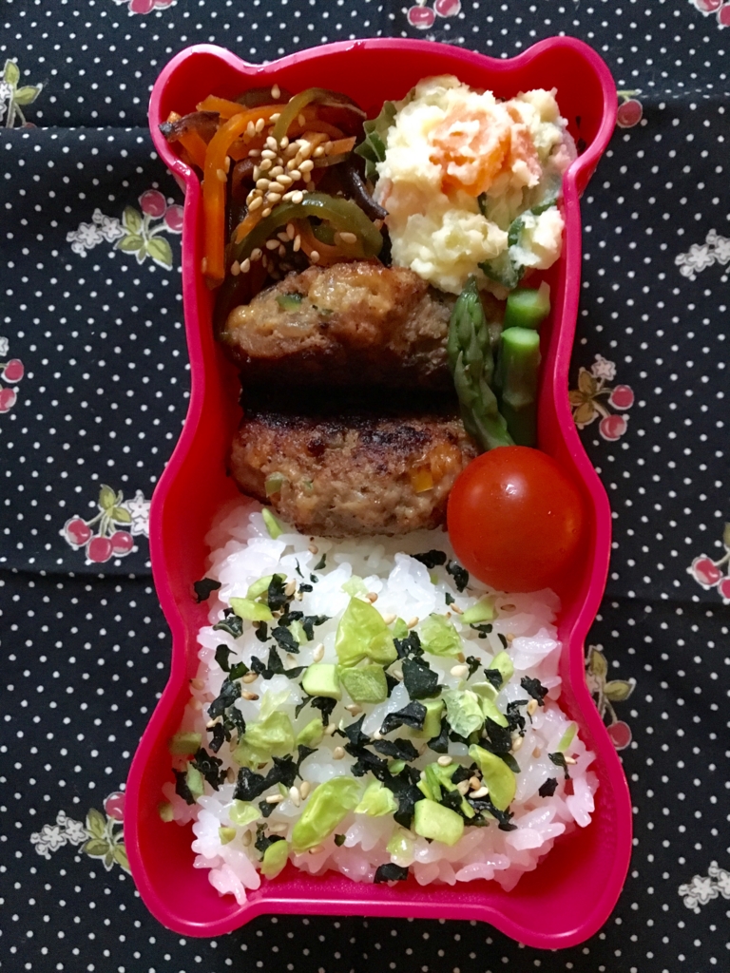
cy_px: 486
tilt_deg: -83.1
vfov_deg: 61.7
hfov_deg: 48.2
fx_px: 815
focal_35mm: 29
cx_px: 365
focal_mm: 4.15
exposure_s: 1/15
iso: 320
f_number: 2.2
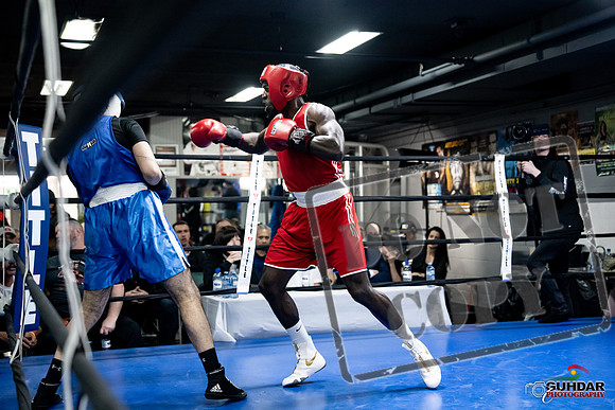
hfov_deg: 38.2
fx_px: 888
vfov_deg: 26.0
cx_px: 308
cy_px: 205
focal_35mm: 52
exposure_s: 1/1000
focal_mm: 52
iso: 8000
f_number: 2.8
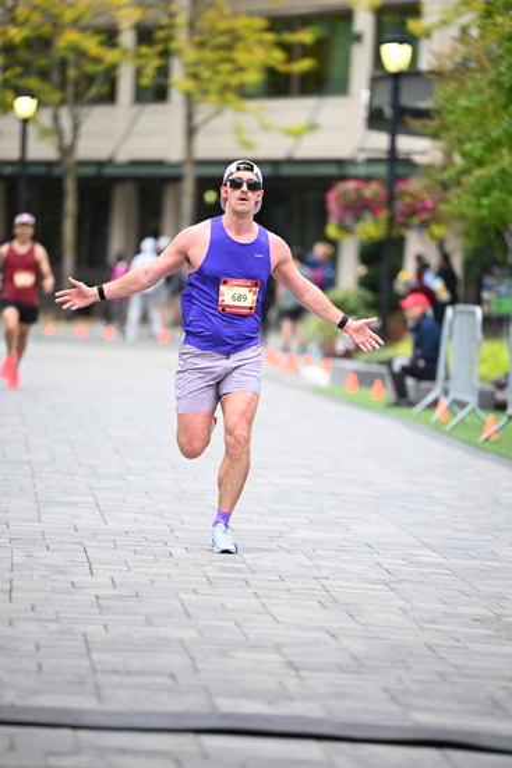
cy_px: 384
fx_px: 3837
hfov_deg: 7.6
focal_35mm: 180
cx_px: 256
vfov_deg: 11.4
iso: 1250
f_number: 2.8
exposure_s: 1/1600
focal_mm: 180
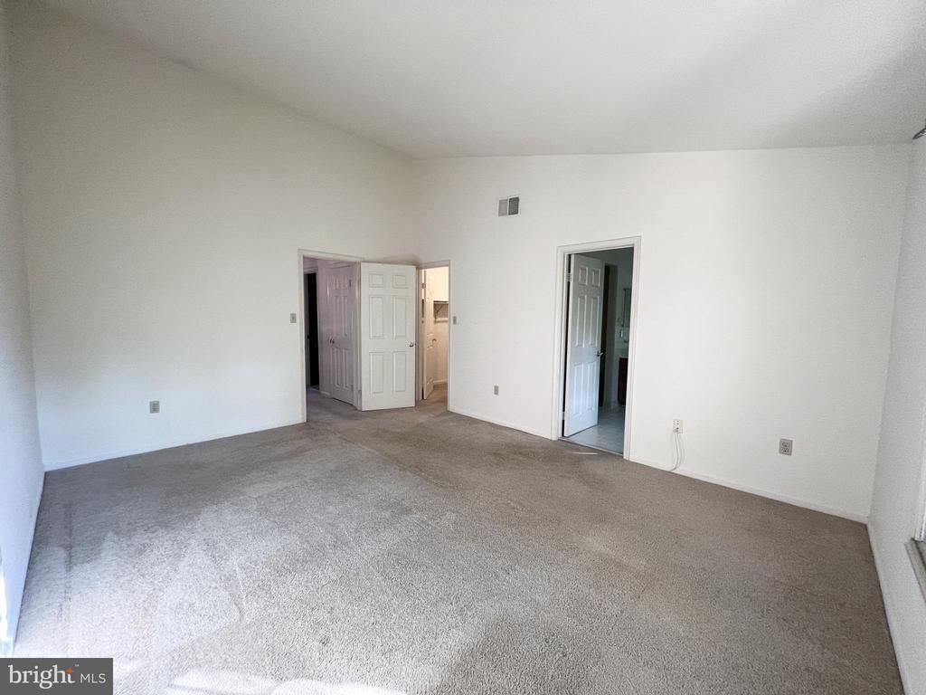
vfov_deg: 89.9
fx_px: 348
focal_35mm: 13
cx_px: 463
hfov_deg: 106.2
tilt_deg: -5.2
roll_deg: -0.6
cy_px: 348
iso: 160
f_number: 1.8
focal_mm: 1.57
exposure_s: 1/60
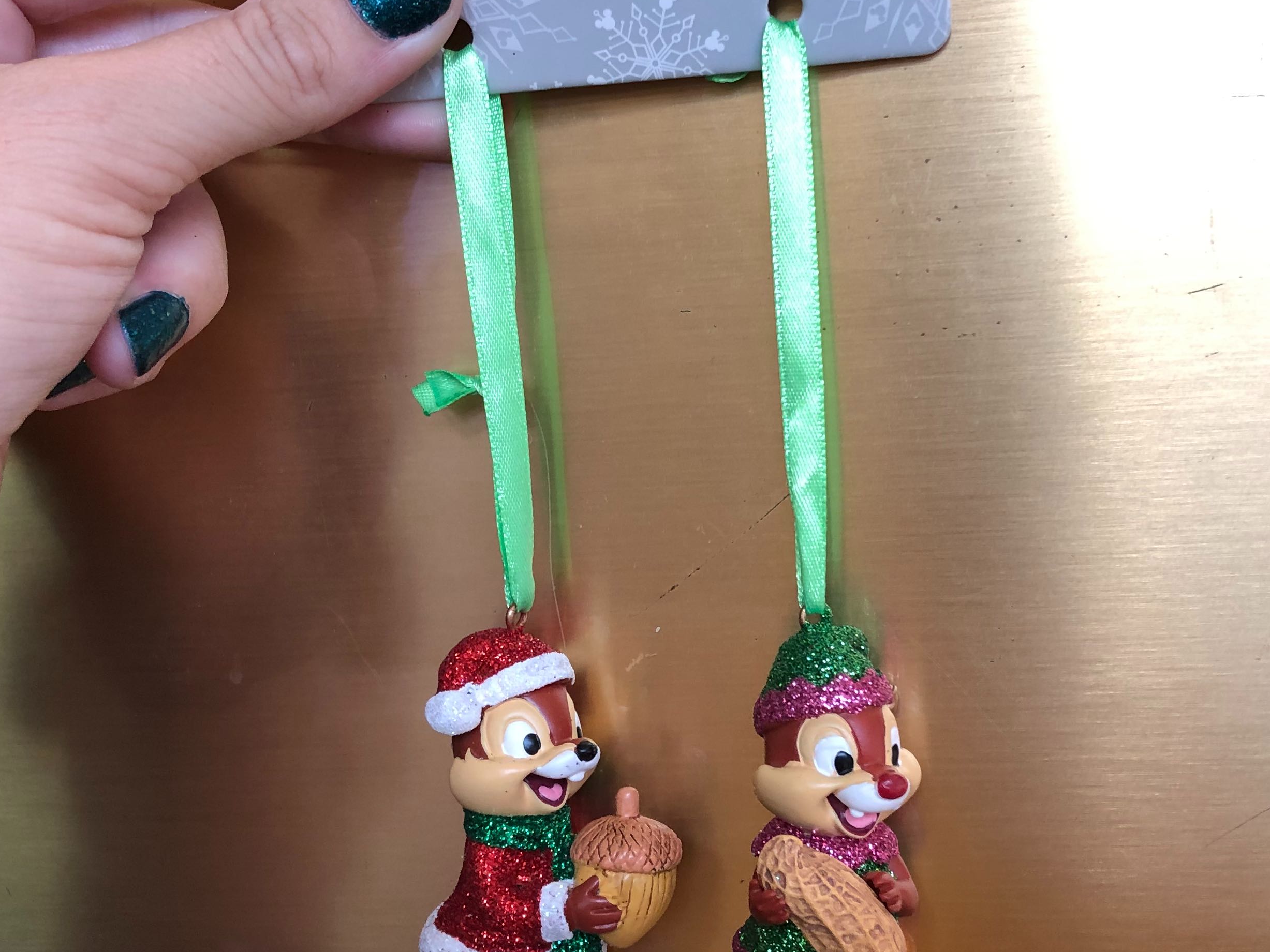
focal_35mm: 46
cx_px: 733
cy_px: 469
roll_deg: +2.6
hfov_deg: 41.1
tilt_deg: -6.1
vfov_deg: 31.5
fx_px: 1688
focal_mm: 3.99
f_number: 1.8
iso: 32
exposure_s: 1/30
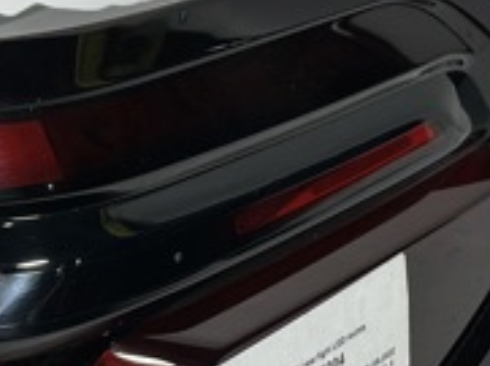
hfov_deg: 11.6
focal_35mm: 170
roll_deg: -0.1
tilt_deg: -33.8
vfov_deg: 8.7
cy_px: 262
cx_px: 100
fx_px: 2402
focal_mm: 6.86
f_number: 1.78
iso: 125
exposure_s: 1/100
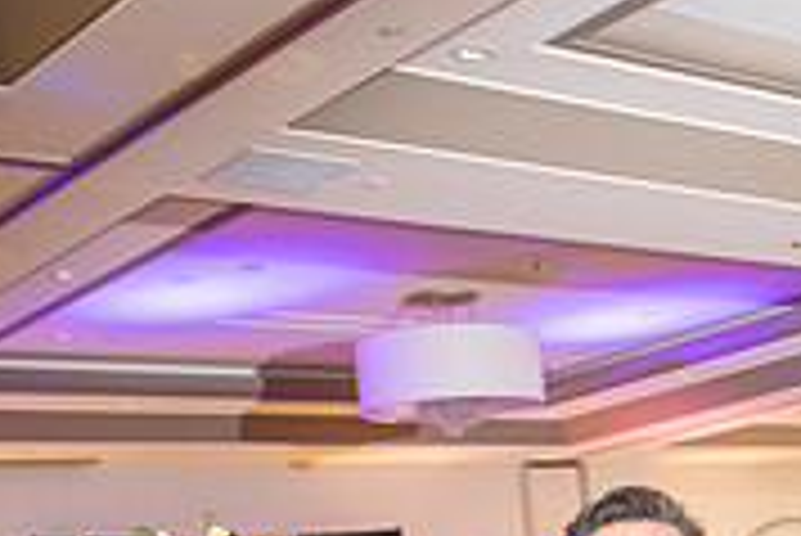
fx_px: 1737
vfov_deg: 16.9
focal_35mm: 78
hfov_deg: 23.0
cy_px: 601
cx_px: 1053
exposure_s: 1/50
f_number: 2.8
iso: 1600
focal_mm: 24
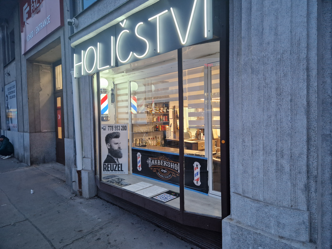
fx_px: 221
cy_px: 124
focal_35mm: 23
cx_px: 166
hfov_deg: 73.9
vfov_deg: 58.9
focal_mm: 5.4
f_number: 1.8
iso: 320
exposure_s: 1/100
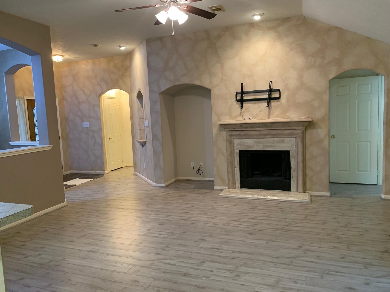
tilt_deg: -6.3
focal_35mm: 26
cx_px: 195
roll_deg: +3.1
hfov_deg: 67.3
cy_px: 146
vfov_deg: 53.1
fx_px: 293
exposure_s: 1/60
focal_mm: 4.25
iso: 320
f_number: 1.8
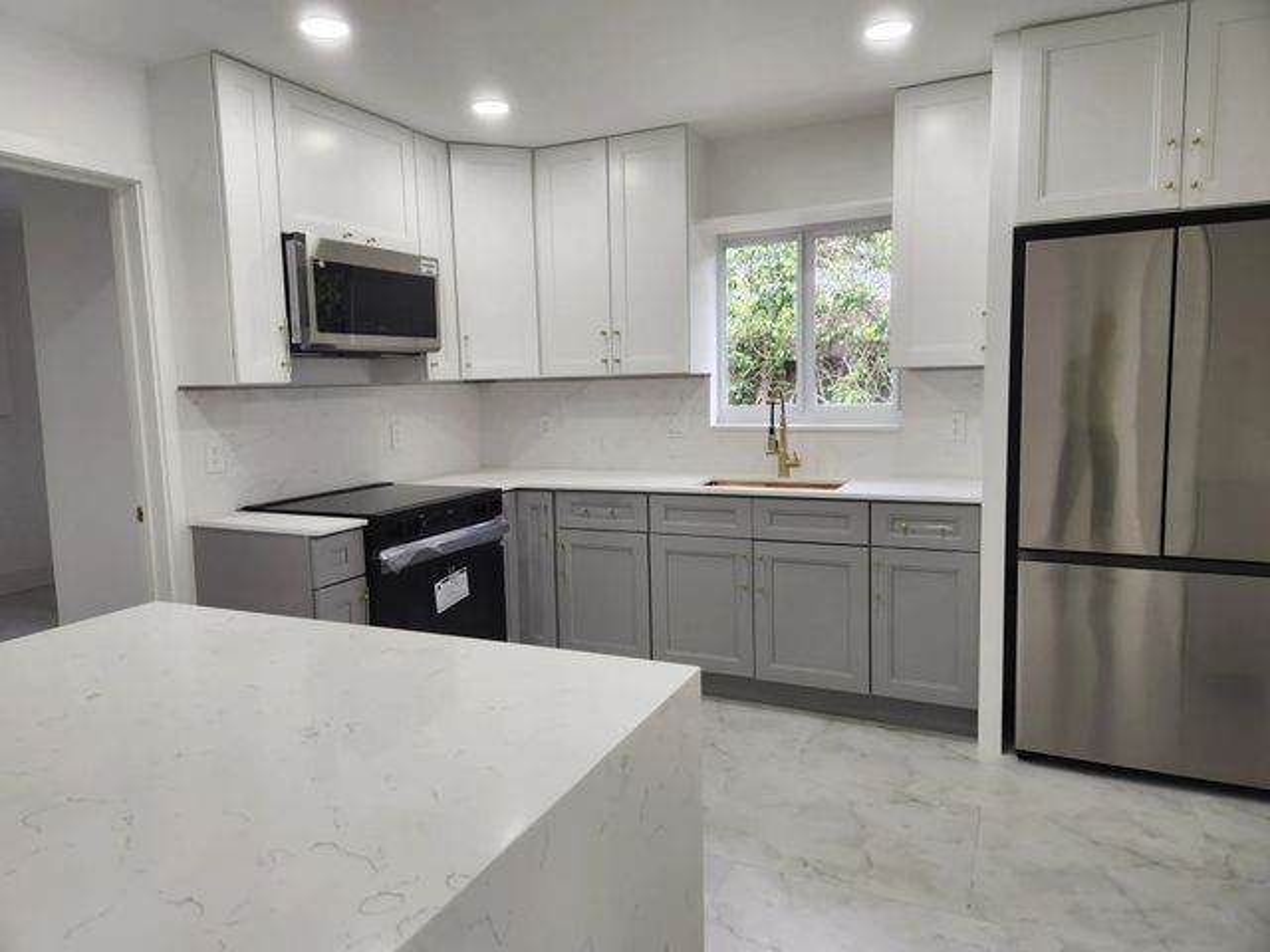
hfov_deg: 73.9
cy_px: 476
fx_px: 844
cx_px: 635
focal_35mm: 23
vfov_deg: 58.9
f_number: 1.8
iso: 100
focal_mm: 5.4
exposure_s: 1/180
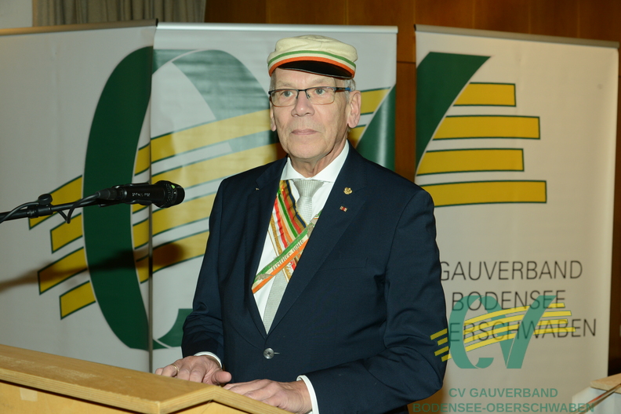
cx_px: 310
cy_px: 207
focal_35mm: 55
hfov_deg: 36.2
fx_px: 949
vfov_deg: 24.6
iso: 1000
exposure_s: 1/60
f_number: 7.1
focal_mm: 55
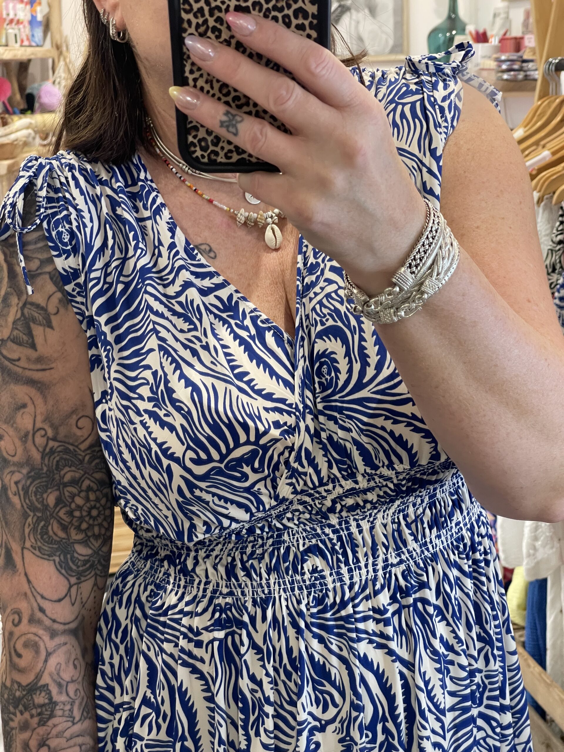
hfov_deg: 22.9
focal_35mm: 64
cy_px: 376
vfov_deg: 30.3
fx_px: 1390
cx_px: 282
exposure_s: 1/50
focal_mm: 7.5
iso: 200
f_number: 2.2
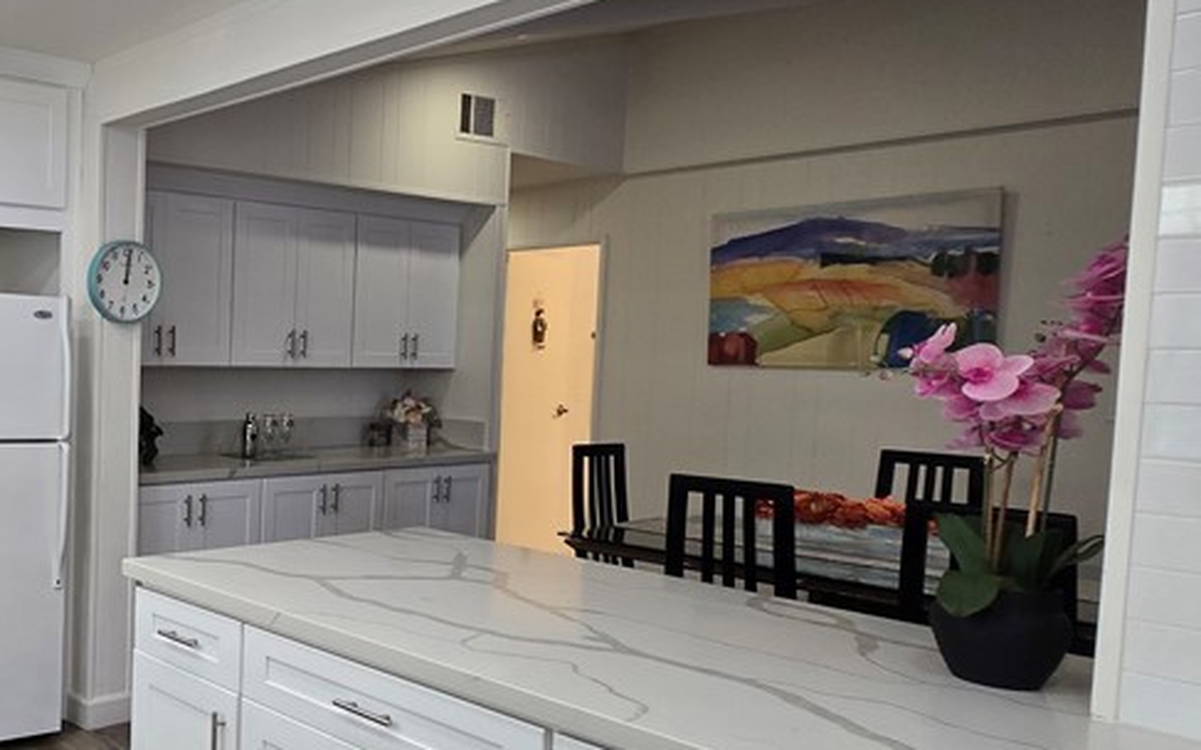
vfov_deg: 43.1
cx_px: 76
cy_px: 400
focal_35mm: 29
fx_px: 949
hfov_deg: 54.4
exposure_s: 1/60
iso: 64
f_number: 2.2
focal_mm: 2.2
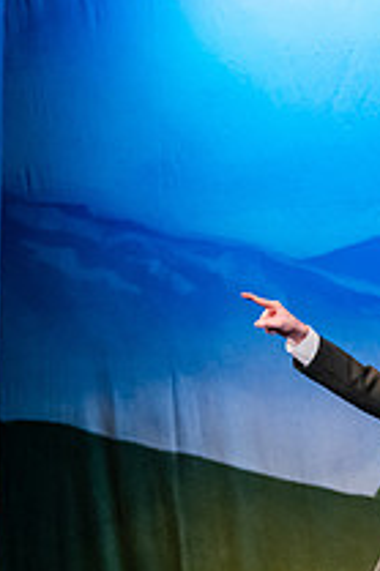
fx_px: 3616
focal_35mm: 228
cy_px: 518
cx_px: 689
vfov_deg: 9.0
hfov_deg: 5.9
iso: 4000
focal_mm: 82
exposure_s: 1/250
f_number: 3.2
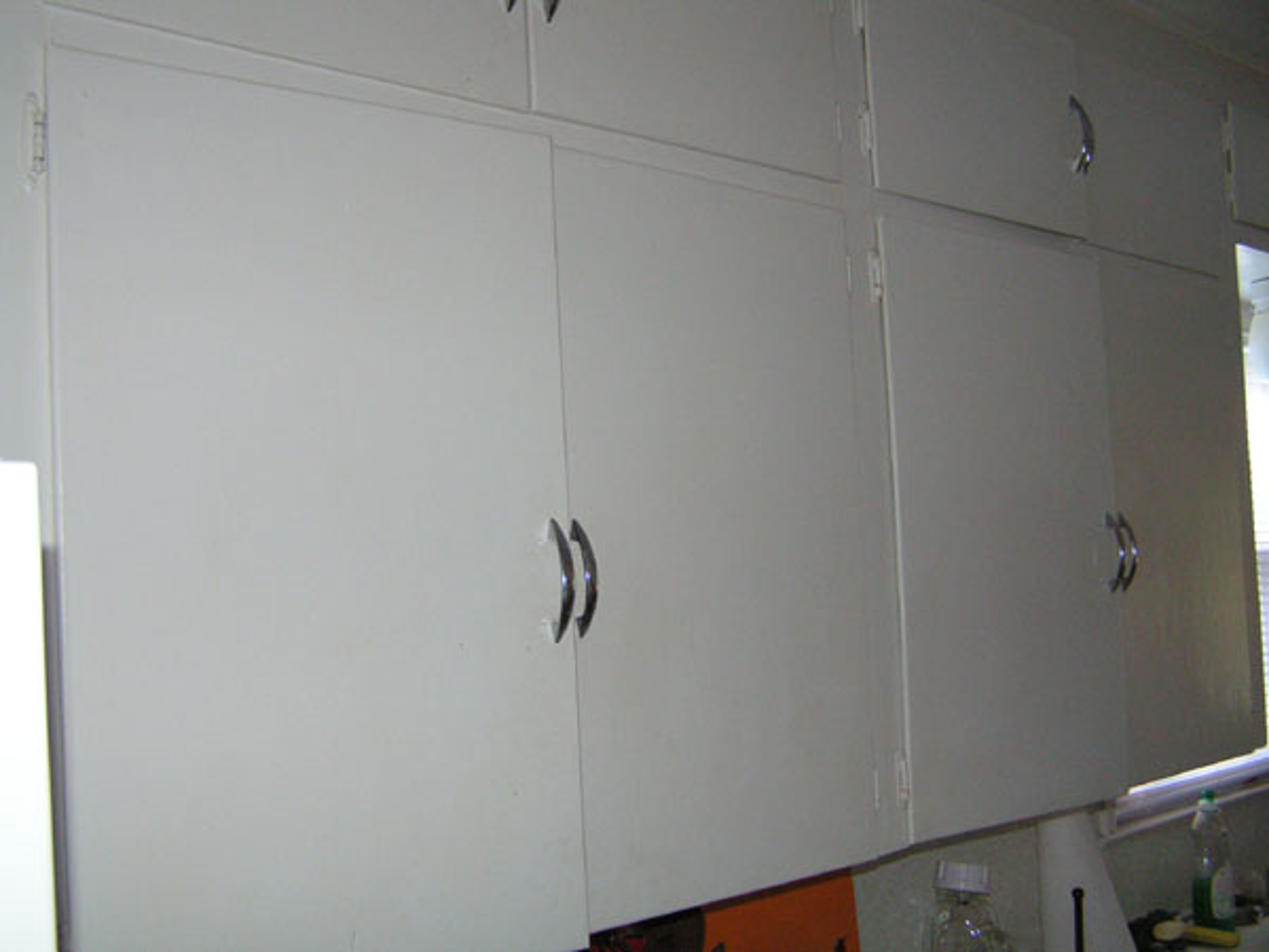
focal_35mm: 38
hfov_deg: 49.0
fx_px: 1393
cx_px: 634
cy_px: 476
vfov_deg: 37.7
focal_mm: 6.3
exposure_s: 1/40
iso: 200
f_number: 2.8
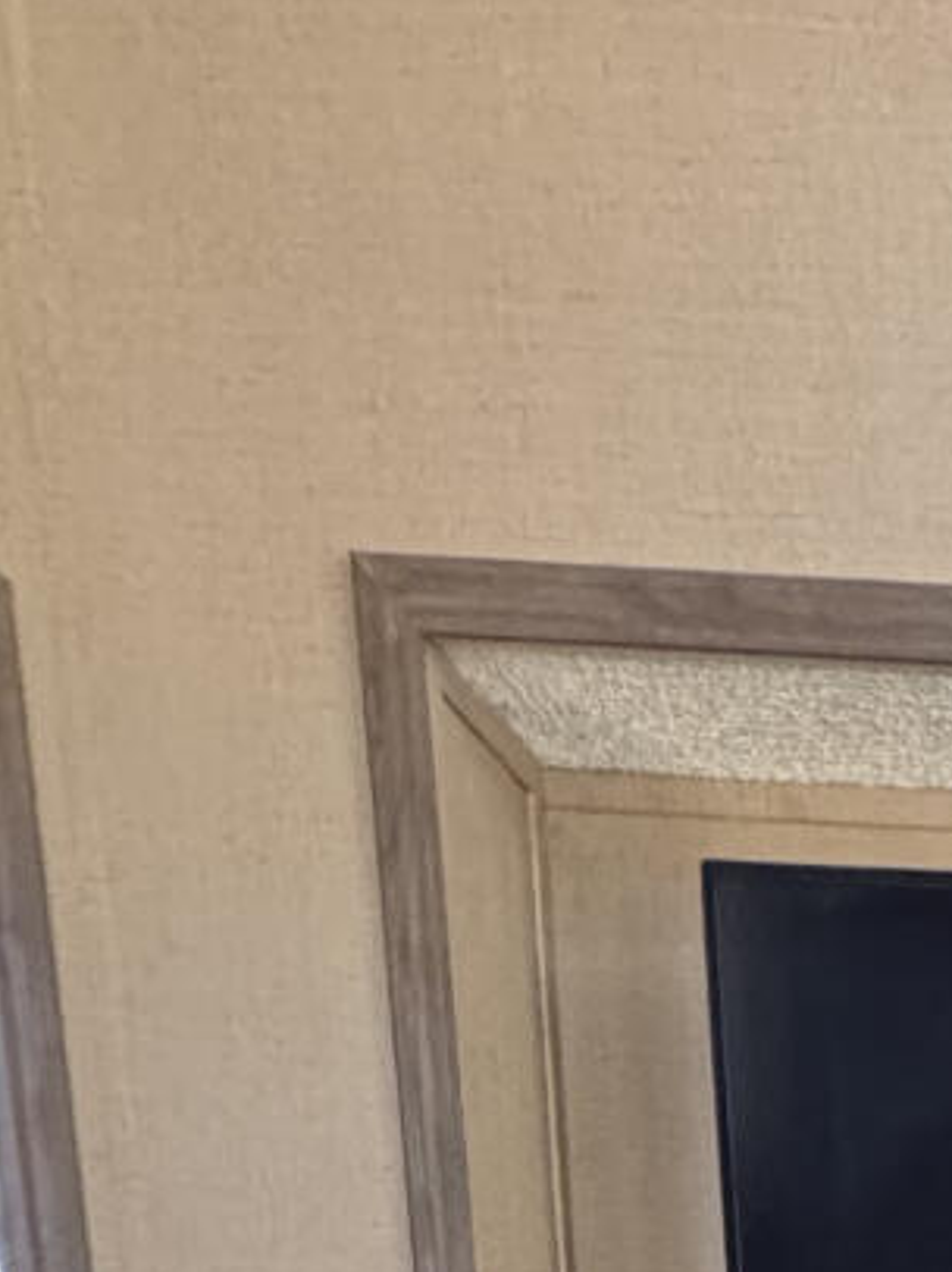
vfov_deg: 15.3
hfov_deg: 18.0
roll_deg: -3.2
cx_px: 1594
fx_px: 2533
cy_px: 3045
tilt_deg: -17.4
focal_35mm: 69
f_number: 2.2
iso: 320
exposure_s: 1/68
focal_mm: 2.22
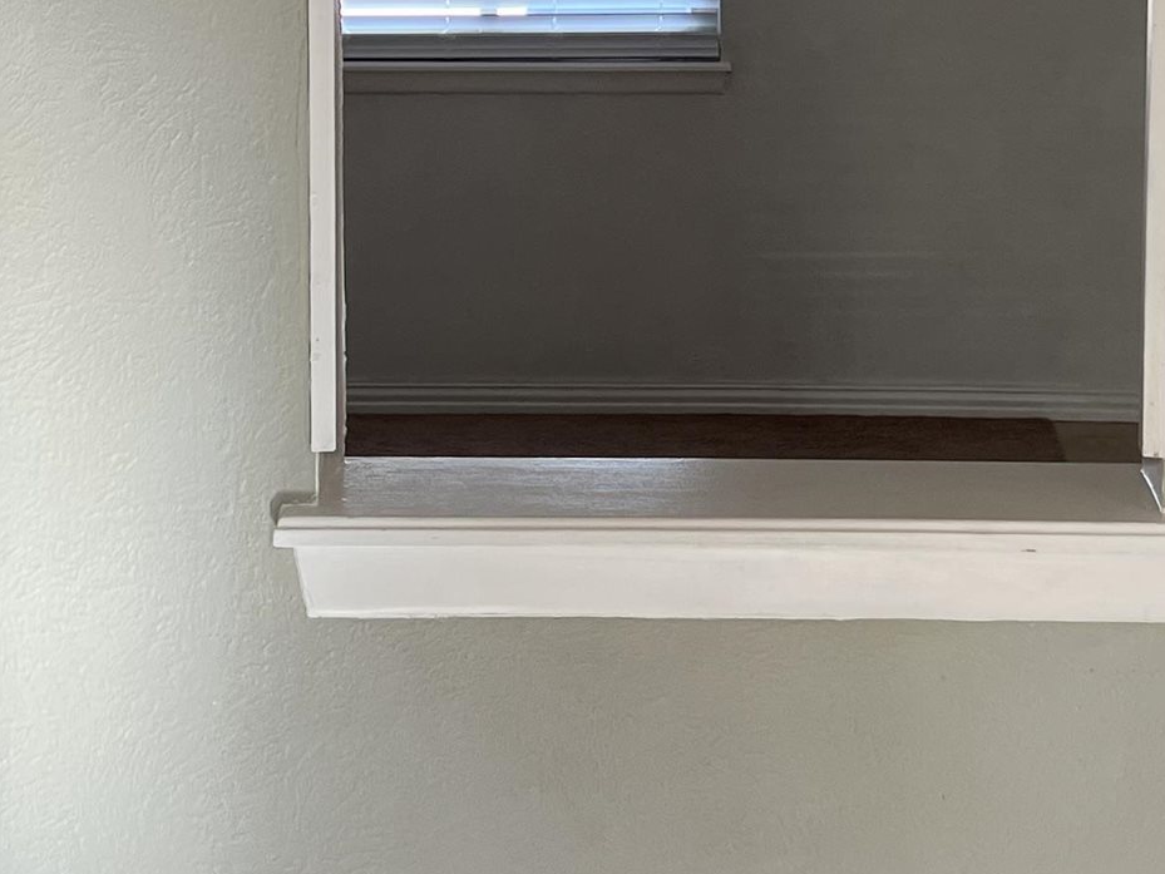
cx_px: 715
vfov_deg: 16.8
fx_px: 2895
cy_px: 20
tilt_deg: -6.3
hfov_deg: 22.7
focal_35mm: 86
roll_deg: +0.1
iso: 64
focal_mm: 5.7
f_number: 1.5
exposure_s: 1/120
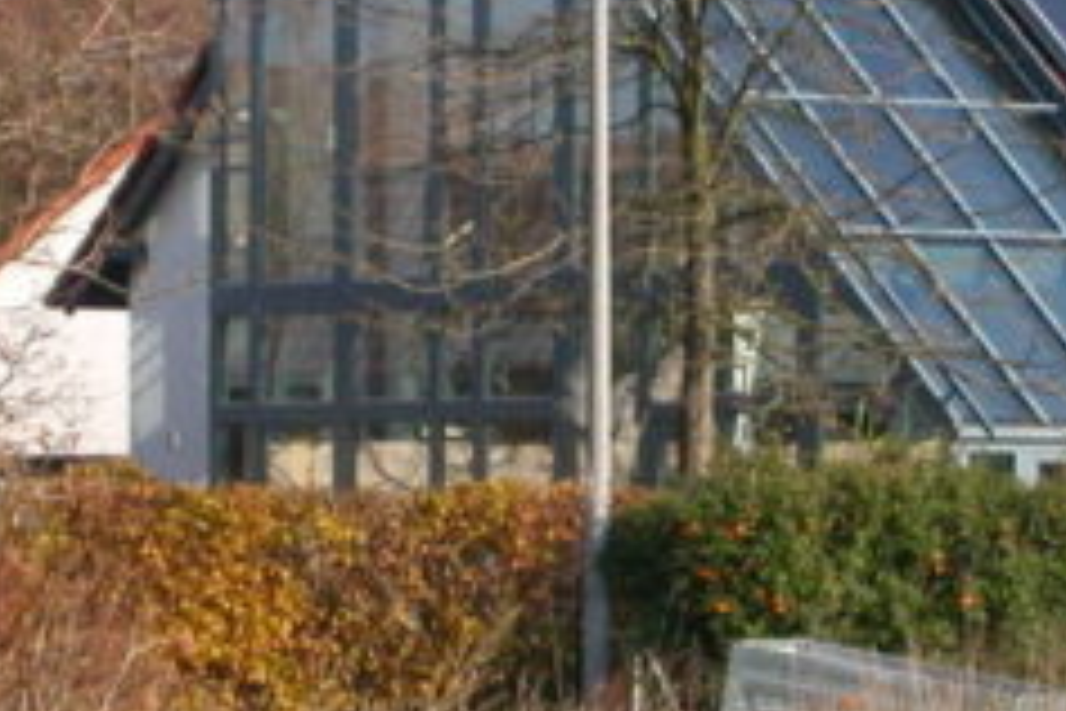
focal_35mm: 278
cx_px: 684
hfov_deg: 7.4
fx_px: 8231
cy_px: 279
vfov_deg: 4.9
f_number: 4.8
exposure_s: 1/325
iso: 100
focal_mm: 16.8
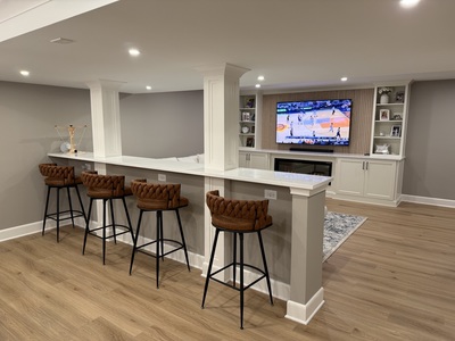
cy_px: 170
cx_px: 228
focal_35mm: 24
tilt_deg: -8.7
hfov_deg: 71.6
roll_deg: -0.7
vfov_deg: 56.8
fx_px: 315
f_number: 1.78
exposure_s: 1/60
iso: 125
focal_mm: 6.76
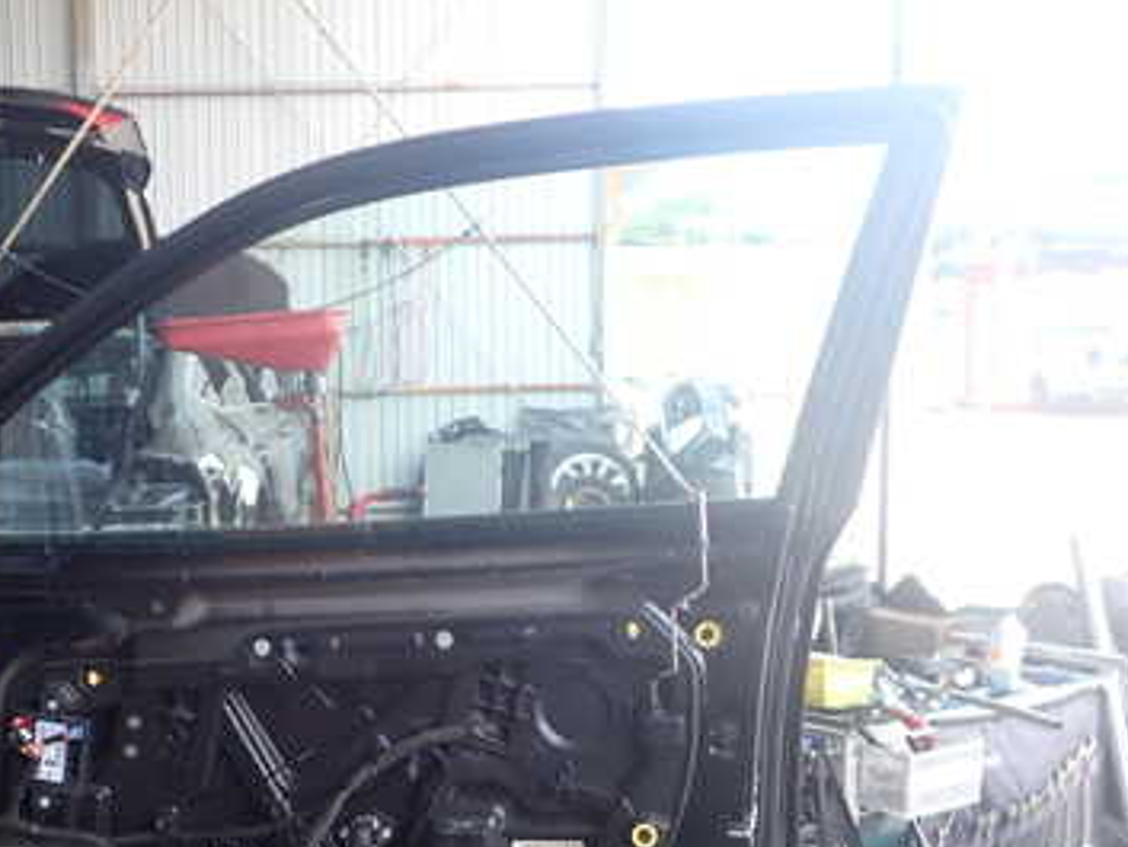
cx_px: 364
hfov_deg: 37.0
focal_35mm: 51
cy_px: 585
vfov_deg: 28.3
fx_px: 1662
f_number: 2.3
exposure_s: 1/125
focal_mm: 5.4
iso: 100
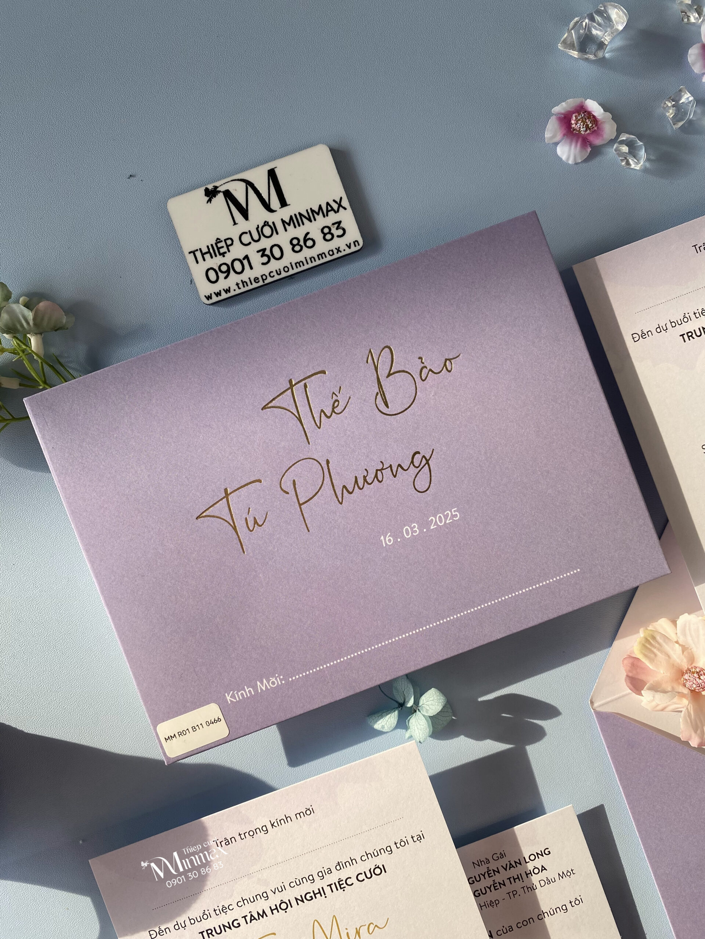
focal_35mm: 26
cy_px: 470
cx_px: 352
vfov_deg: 67.3
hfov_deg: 53.1
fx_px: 706
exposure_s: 1/762
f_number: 1.8
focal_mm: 4.25
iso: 32
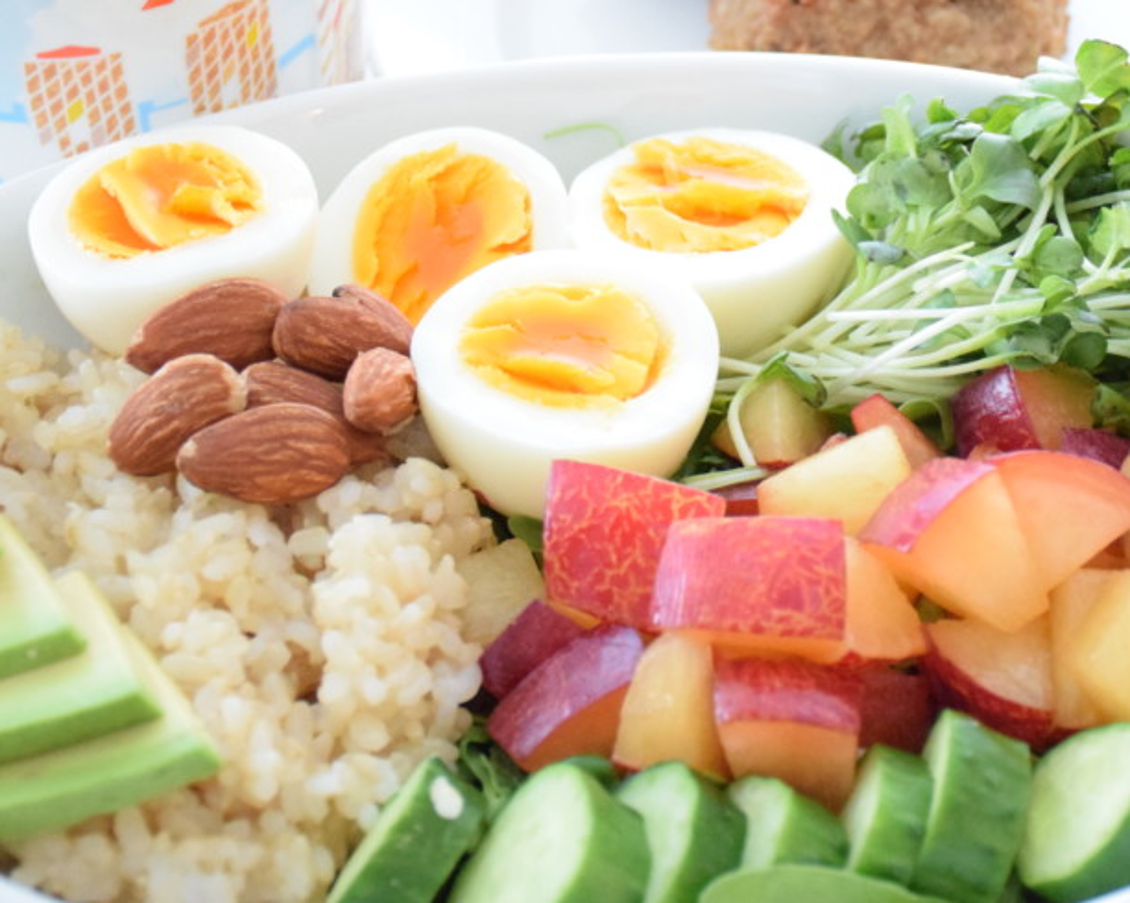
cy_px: 244
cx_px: 896
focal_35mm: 116
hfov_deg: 16.5
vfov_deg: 13.2
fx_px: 3878
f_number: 4.5
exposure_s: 1/160
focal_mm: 42
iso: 5000
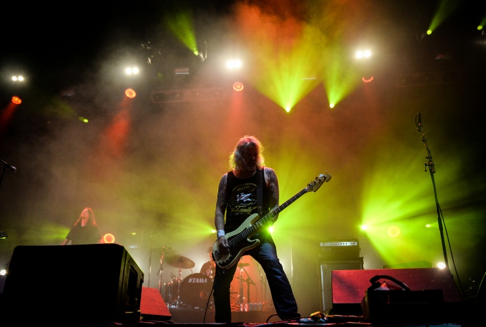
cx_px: 243
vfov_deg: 39.1
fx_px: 460
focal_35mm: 34
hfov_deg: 55.7
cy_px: 164
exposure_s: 1/1000
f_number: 2.8
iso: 3200
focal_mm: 34
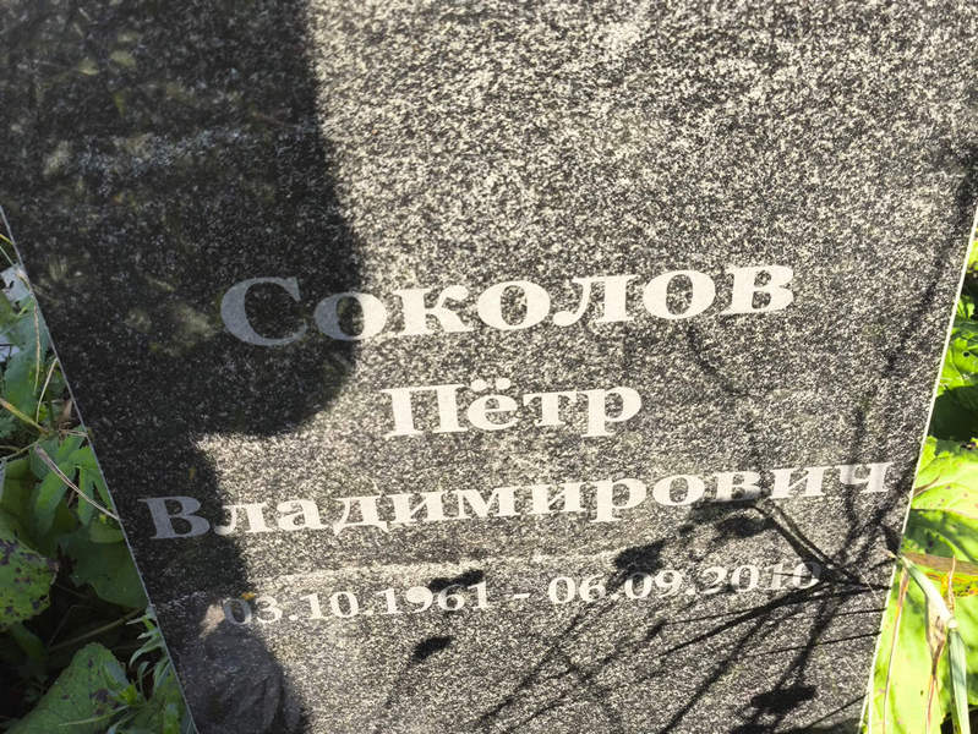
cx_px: 489
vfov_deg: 29.1
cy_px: 367
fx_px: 1413
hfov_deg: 38.2
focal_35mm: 50
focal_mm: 4.71
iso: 50
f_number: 1.7
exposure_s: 1/190
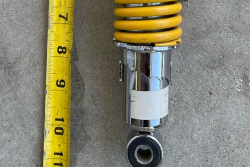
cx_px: 123
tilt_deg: -85.0
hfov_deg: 42.7
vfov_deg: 26.6
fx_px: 320
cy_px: -23
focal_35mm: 46
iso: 32
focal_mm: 5.1
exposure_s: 1/252
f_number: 1.6
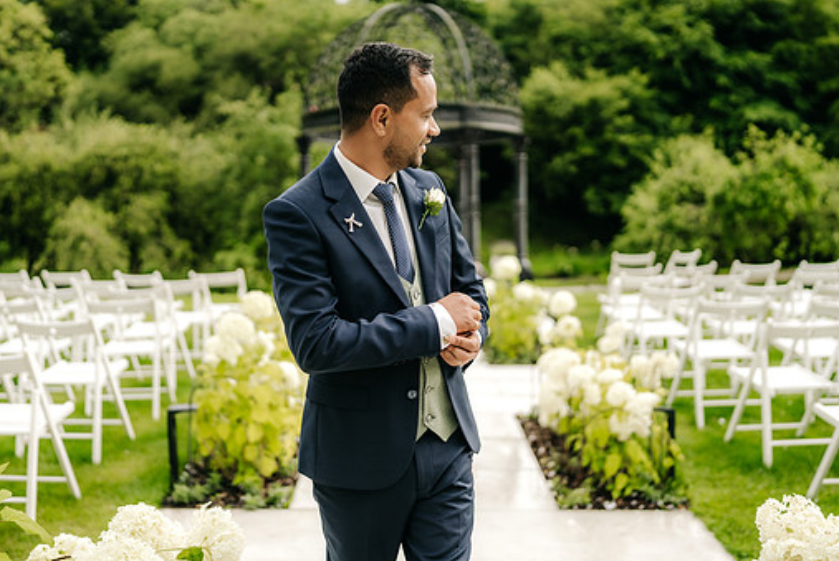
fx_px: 933
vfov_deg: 33.5
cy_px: 290
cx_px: 397
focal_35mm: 40
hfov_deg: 48.4
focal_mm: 35
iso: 100
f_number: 1.4
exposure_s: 1/3200
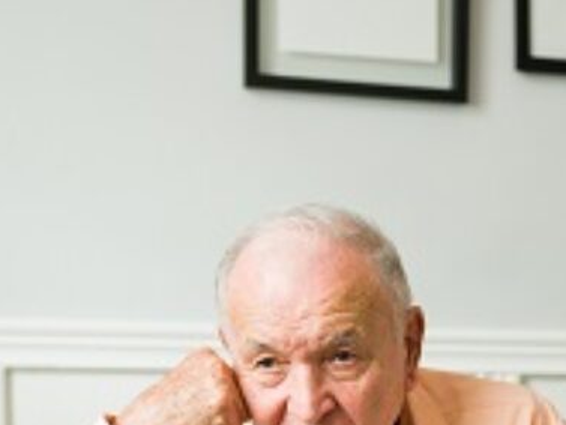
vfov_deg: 13.3
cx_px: 560
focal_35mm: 107
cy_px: 574
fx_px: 1750
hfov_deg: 17.9
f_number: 1.8
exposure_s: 1/160
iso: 250
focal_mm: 35
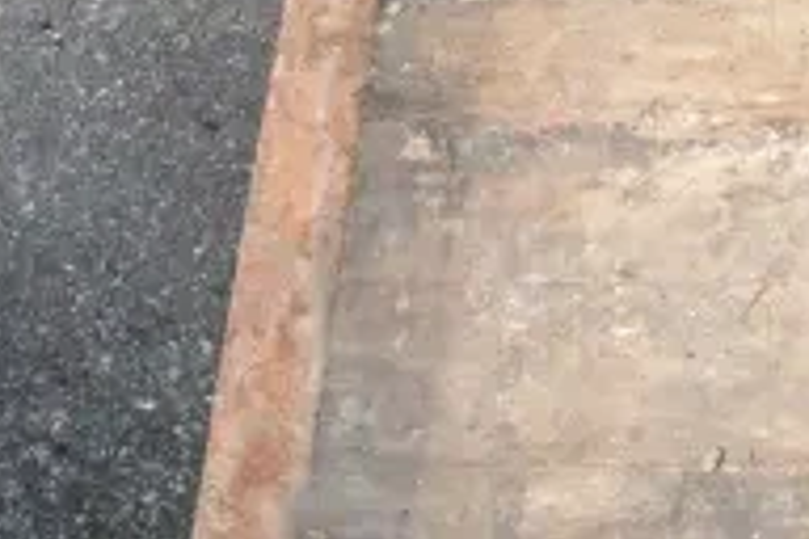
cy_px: 86
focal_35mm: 110
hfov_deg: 17.9
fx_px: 2462
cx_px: 923
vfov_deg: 12.4
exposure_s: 1/800
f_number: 14
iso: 6400
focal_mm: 23
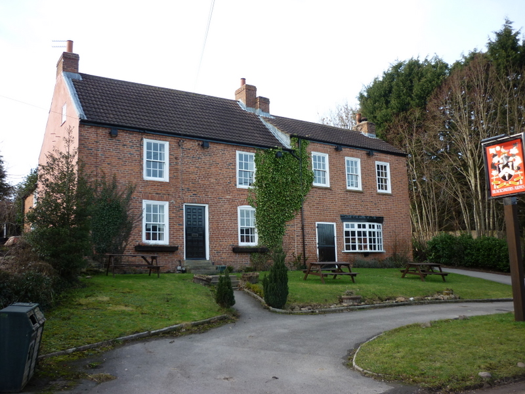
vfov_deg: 42.9
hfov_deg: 55.4
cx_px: 262
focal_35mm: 33
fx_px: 500
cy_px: 197
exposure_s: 1/200
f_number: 2.8
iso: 80
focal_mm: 5.5
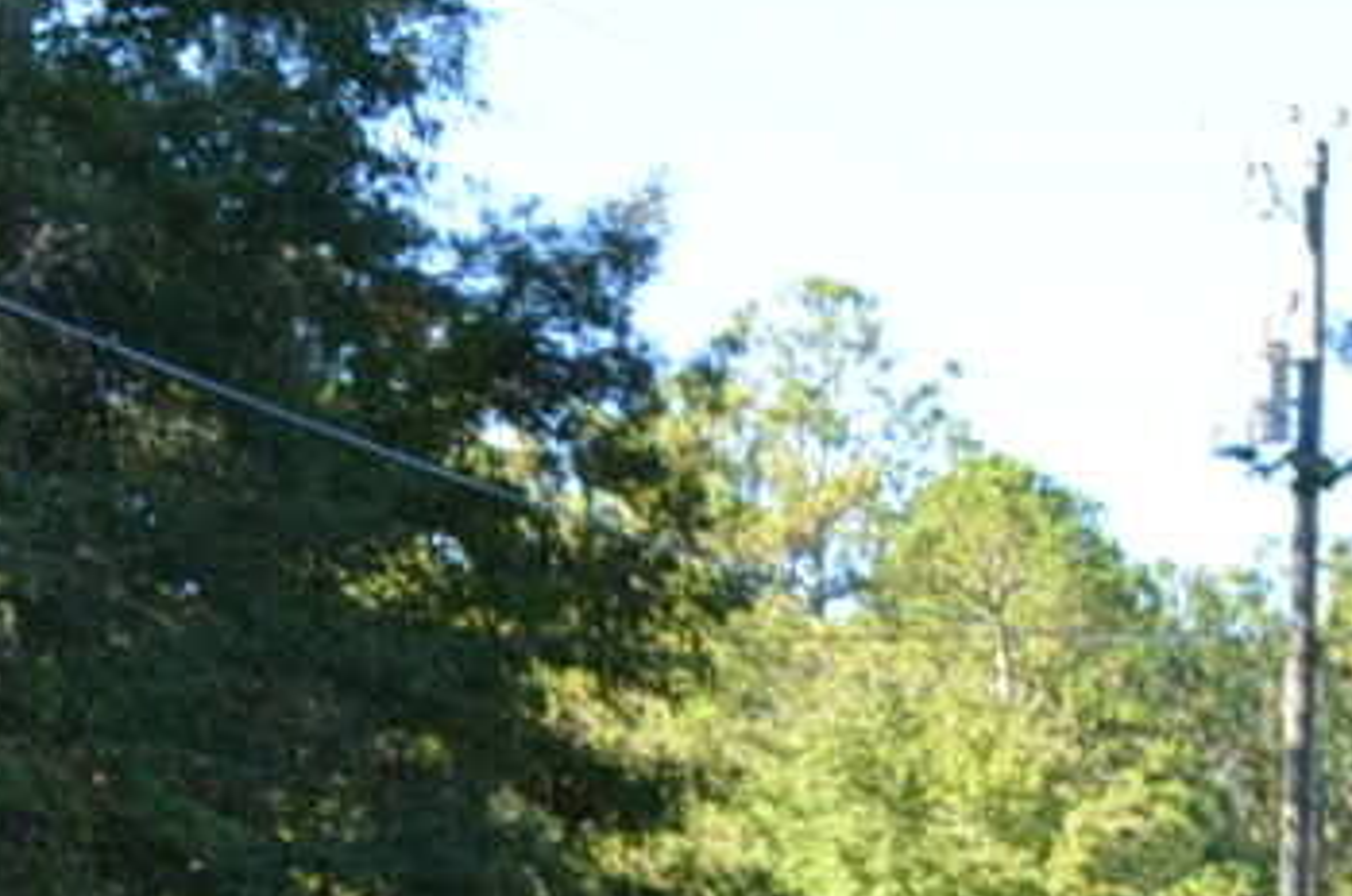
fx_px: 7122
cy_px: 2387
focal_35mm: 190
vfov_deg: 6.7
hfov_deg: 10.4
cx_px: 2132
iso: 220
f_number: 5.6
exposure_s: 1/125
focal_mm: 18
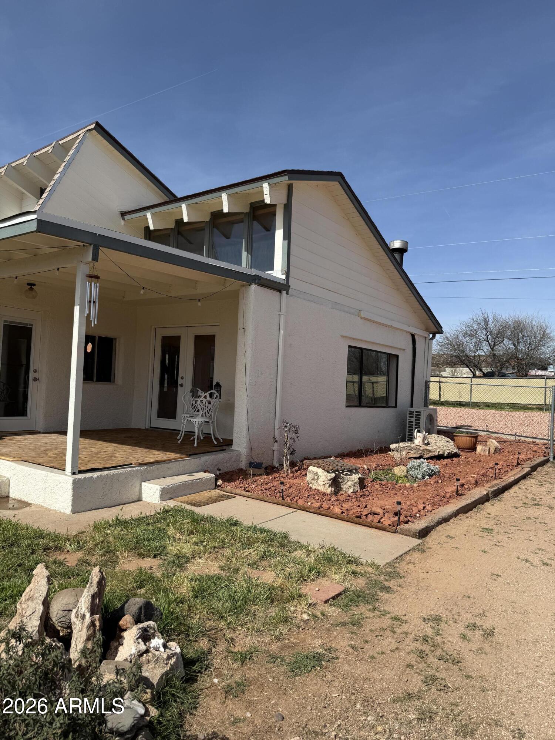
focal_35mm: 24
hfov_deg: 56.8
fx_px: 513
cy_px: 370
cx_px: 278
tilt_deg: +3.1
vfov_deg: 71.6
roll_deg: -2.9
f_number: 1.78
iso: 80
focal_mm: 6.76
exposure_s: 1/5714
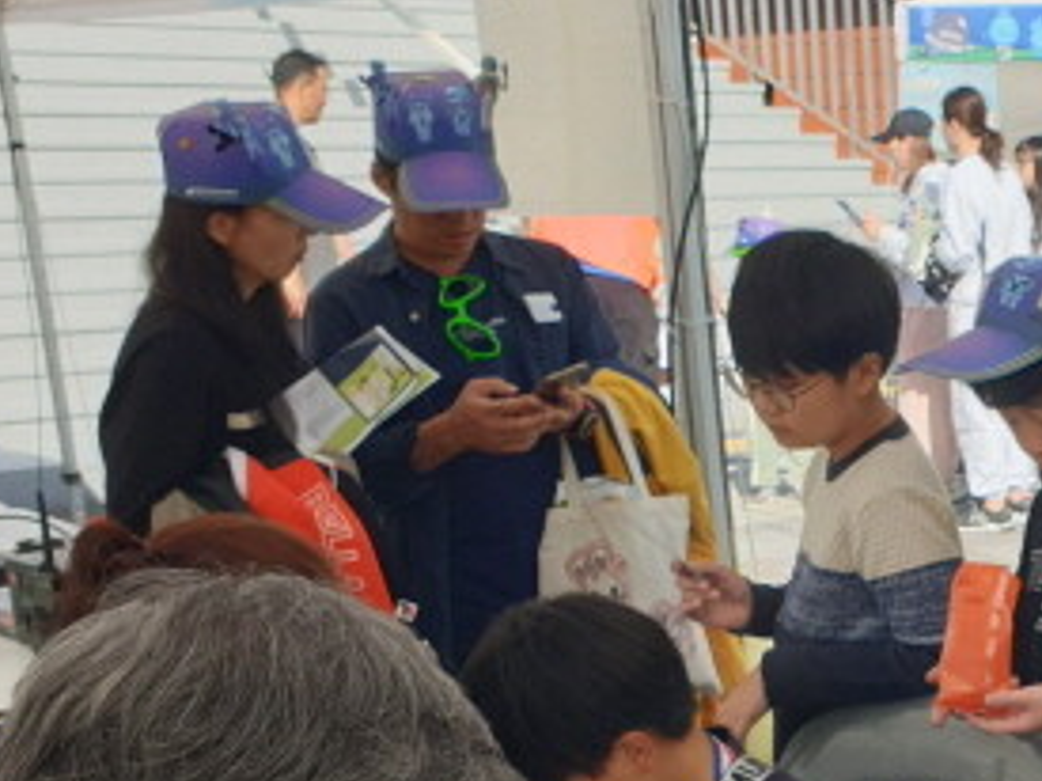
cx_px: 1197
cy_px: 736
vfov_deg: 21.0
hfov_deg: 26.0
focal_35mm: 68
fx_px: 2046
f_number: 2.4
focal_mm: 4.3
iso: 50
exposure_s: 1/812
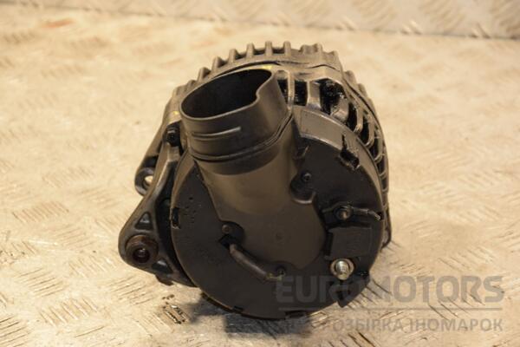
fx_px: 1733
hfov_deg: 17.1
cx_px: 260
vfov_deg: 11.4
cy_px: 174
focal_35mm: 120
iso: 800
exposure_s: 1/100
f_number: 5.3
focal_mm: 80
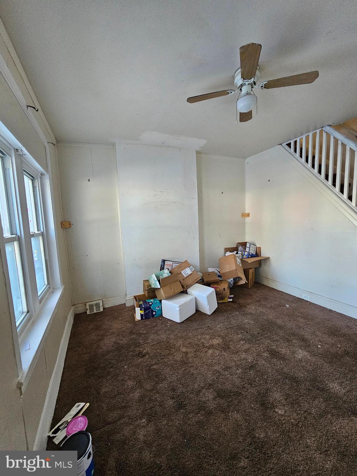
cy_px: 238
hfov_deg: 89.9
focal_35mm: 13
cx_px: 178
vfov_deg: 106.2
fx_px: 179
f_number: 2.2
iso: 400
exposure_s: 1/66
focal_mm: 2.2
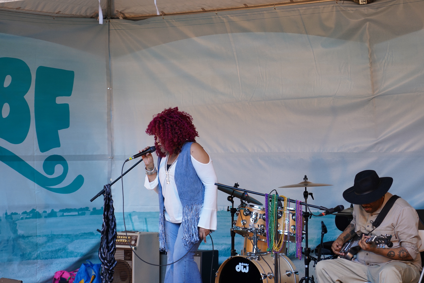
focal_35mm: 105
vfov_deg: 13.0
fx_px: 1237
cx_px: 212
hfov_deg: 19.5
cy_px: 142
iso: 500
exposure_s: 1/160
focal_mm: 105
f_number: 4
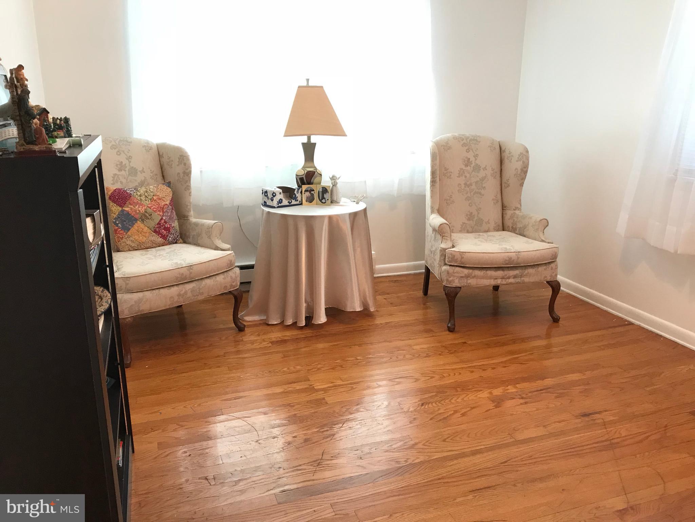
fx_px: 562
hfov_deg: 63.4
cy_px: 261
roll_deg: -0.6
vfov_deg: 49.7
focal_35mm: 28
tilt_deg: -15.1
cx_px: 348
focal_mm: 3.99
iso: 40
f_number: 1.8
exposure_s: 1/17
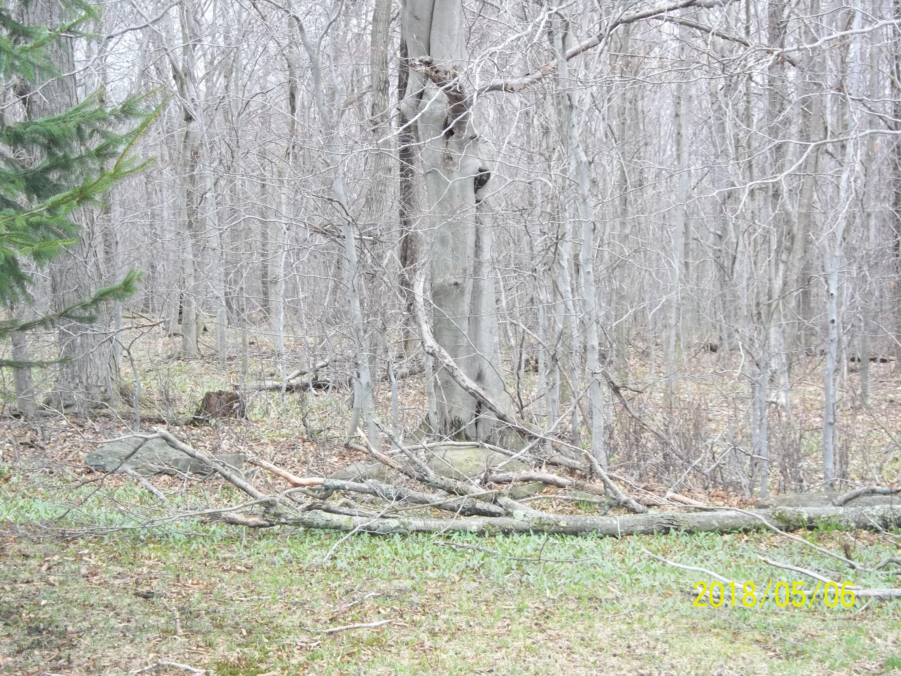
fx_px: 1588
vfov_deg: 24.0
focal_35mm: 61
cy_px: 338
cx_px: 450
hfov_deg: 31.7
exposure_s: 1/60
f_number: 4.1
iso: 80
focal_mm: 11
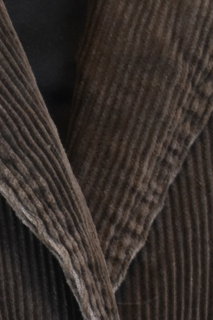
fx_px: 3435
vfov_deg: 5.3
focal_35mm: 387
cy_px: 169
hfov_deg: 3.5
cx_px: -301
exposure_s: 1/50
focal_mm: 50
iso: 1600
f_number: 13
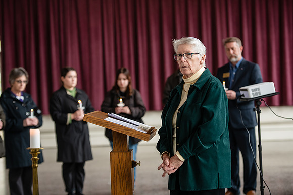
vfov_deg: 13.4
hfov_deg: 20.0
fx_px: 830
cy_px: 98
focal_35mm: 102
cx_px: 146
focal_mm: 102
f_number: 3.2
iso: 640
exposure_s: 1/200
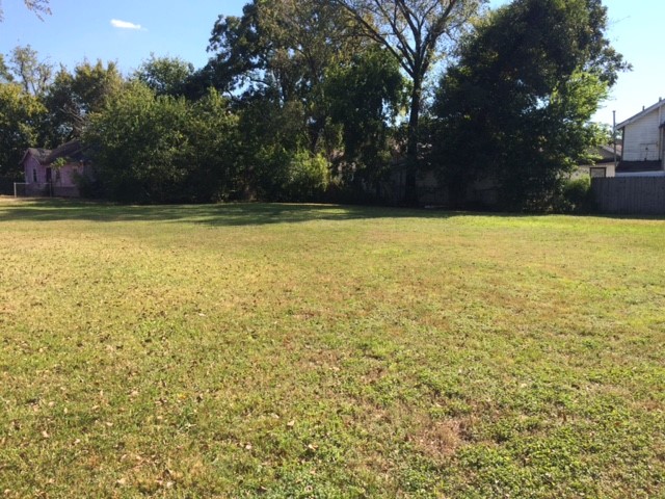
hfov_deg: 61.7
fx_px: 557
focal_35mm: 29
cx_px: 332
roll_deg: +0.1
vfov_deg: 48.2
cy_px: 250
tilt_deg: -9.8
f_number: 2.2
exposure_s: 1/1080
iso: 32
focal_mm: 4.15
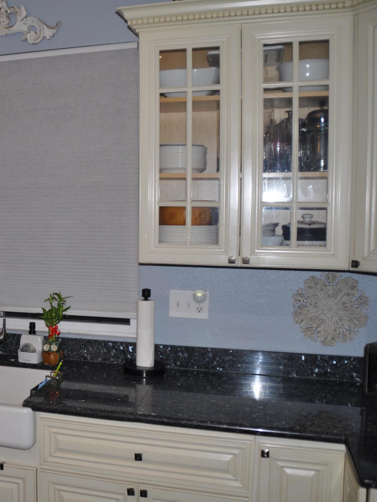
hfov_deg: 34.0
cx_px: 38
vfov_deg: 46.8
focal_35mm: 40
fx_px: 581
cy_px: 255
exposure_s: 1/60
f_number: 3.5
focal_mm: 18
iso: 200
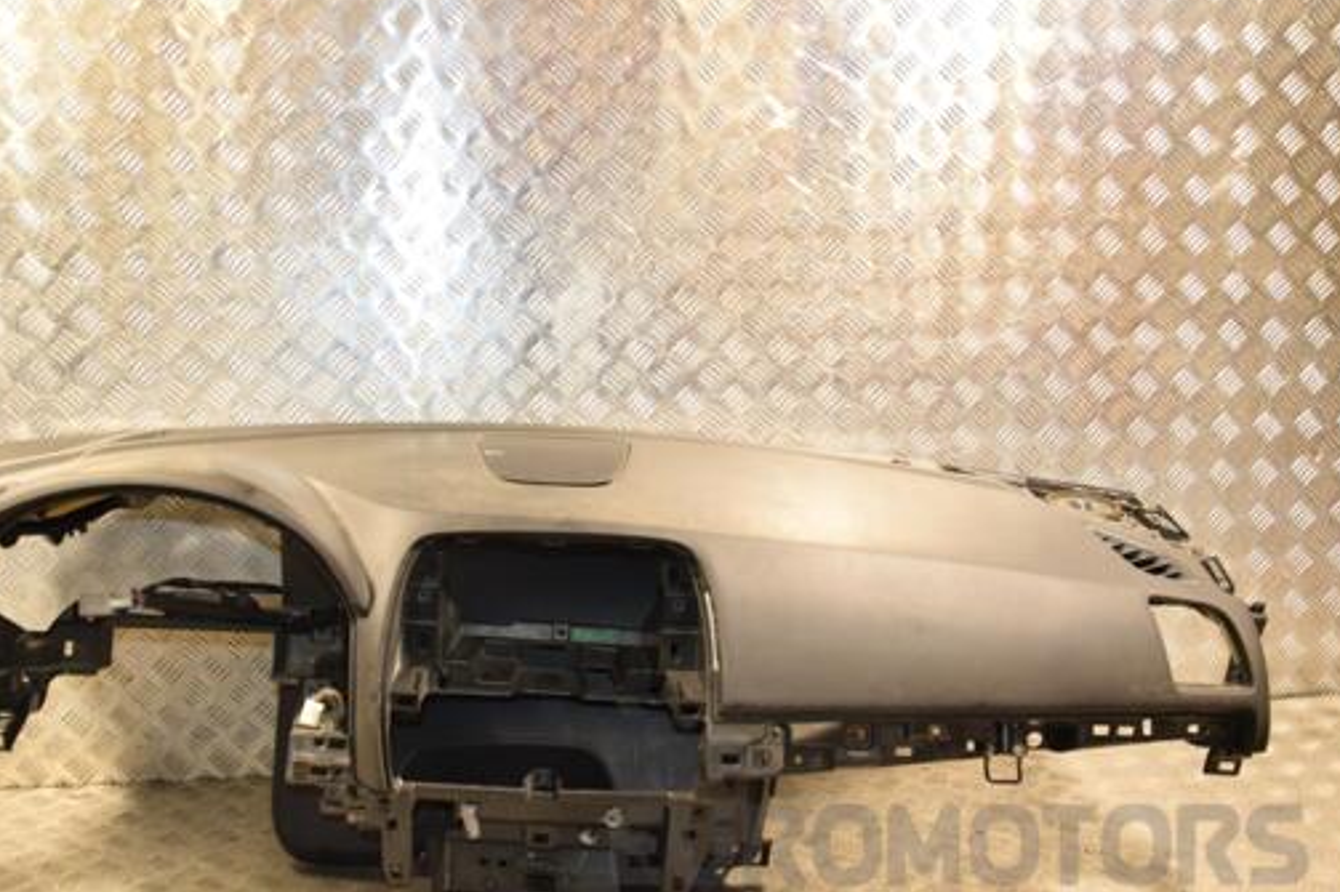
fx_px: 1399
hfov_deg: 51.0
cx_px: 559
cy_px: 490
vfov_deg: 35.4
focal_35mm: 38
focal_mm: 21
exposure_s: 1/100
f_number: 5
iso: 800
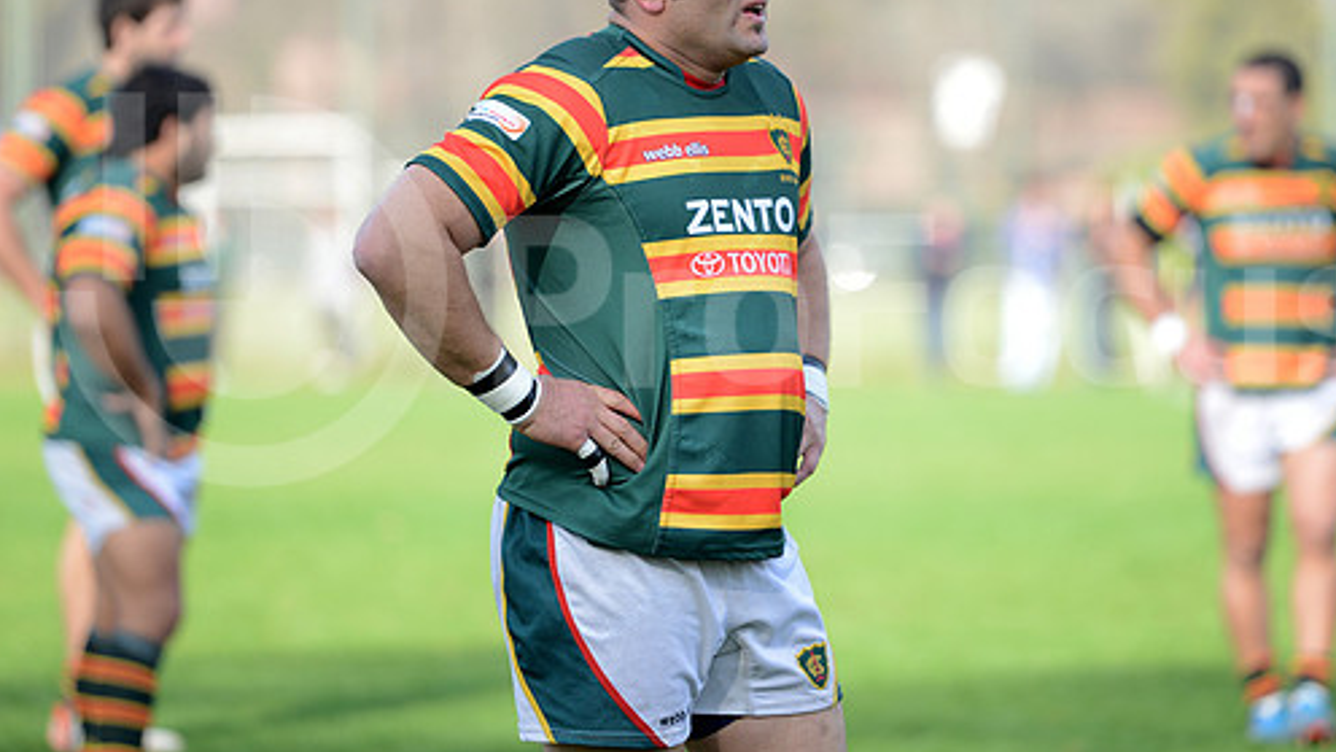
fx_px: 8467
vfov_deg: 5.1
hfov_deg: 9.0
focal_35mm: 239
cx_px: 711
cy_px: 295
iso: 250
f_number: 2.8
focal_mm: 195
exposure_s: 1/500
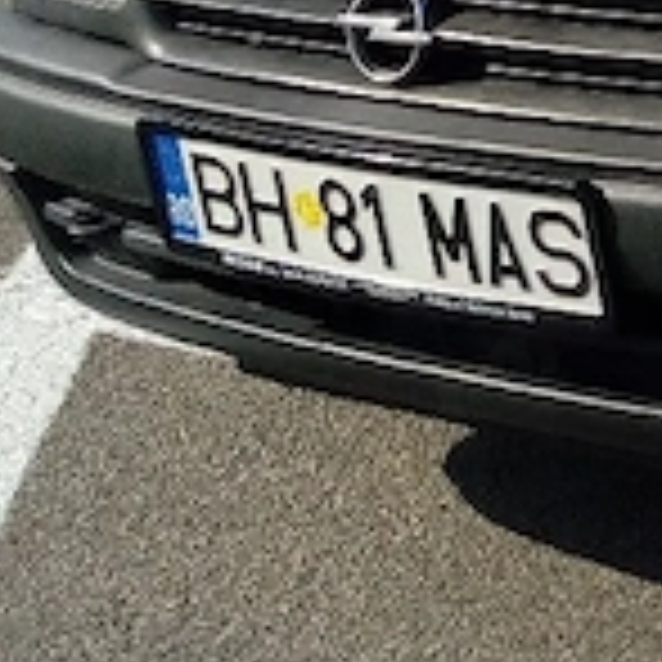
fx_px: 2813
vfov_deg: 13.2
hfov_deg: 12.4
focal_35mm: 130
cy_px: -59
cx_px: 1148
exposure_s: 1/2000
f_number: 2
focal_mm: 3.5
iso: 116
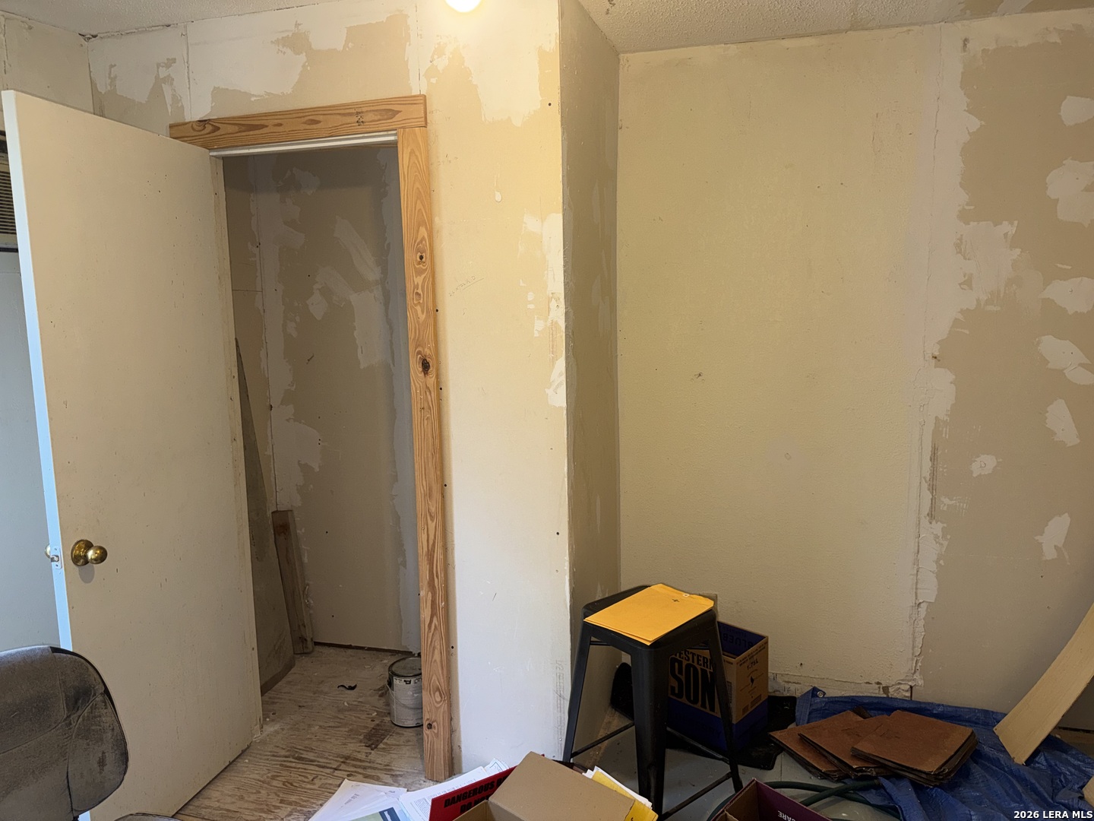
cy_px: 410
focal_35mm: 24
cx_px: 547
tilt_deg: -8.0
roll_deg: +0.6
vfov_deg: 56.8
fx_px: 758
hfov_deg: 71.6
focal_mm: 6.76
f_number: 1.78
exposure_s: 1/27
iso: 64
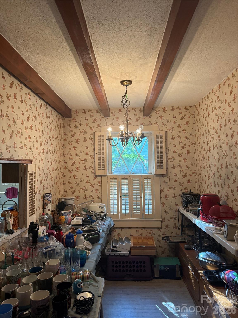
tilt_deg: +3.5
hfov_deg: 56.8
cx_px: 119
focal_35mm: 24
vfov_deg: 71.6
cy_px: 159
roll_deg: +0.4
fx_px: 220
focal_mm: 6.76
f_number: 1.78
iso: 125
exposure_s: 1/60
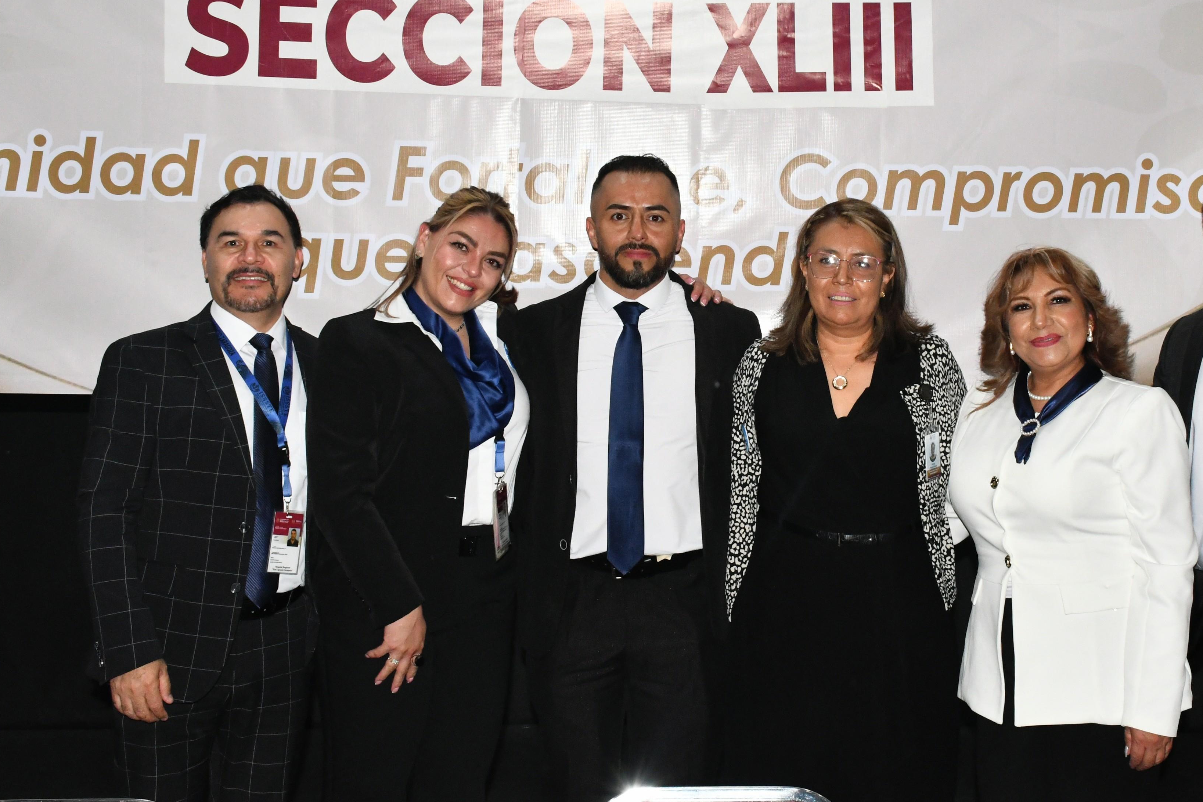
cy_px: 309
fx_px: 1704
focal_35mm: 51
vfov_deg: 26.4
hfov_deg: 38.7
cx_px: 738
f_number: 14
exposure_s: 1/125
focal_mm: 27
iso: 2000
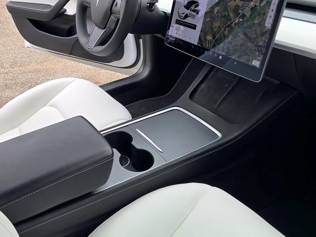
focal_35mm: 34
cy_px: 76
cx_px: 137
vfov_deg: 41.2
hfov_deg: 53.8
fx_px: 310
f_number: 1.7
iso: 12
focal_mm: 6.3
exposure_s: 1/141
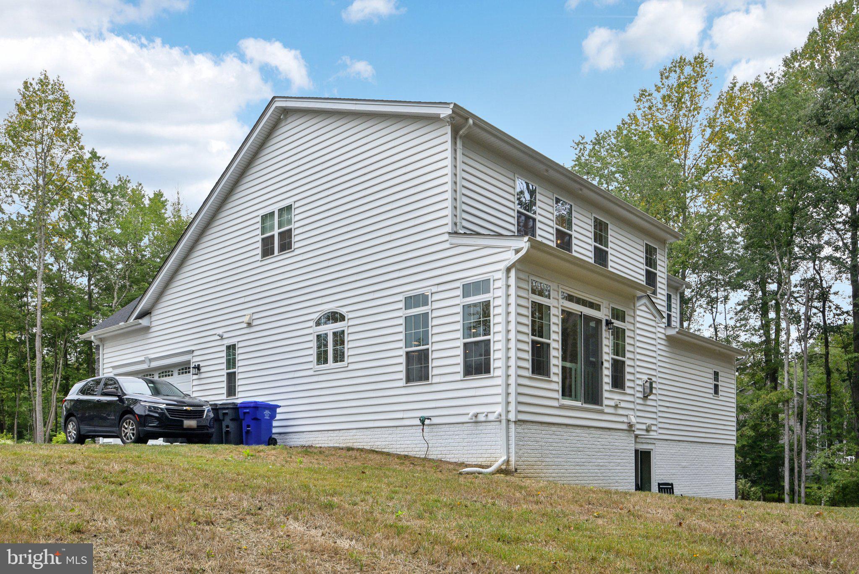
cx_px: 430
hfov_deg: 63.6
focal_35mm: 29
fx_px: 692
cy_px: 287
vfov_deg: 45.0
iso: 400
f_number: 8
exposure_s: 1/640
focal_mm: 29
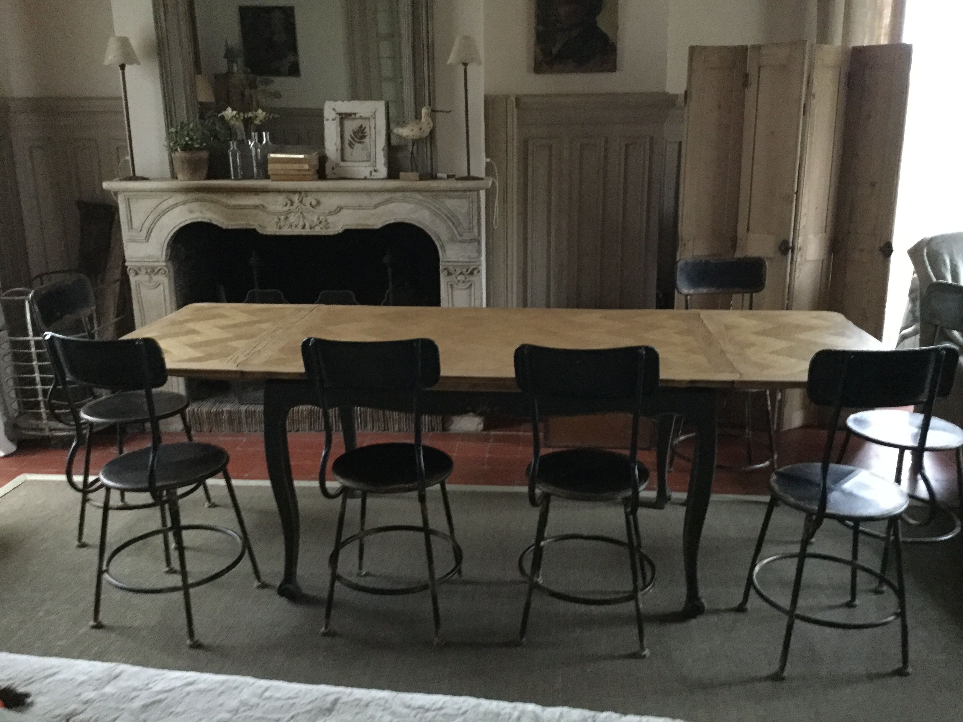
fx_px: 862
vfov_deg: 45.4
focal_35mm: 31
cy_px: 361
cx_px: 482
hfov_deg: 58.4
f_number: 2.4
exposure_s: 1/17
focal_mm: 3.3
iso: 640
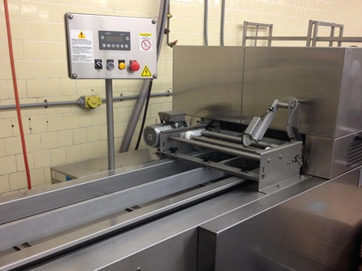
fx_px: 429
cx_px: 191
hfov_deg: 45.8
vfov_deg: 35.0
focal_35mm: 41
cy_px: 164
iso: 50
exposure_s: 1/24
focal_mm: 4.12
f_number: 2.4
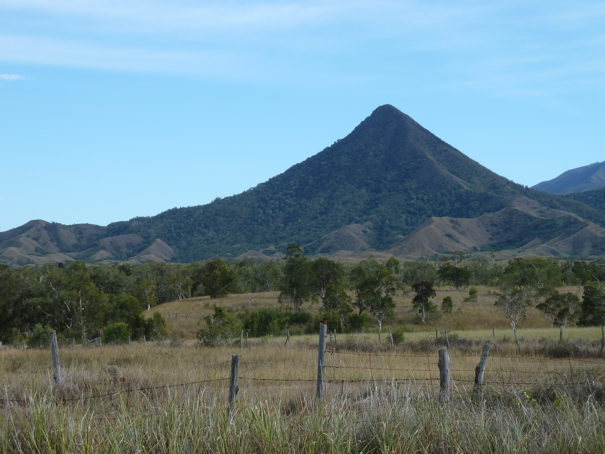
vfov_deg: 17.8
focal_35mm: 83
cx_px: 302
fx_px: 1451
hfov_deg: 23.6
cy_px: 227
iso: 80
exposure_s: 1/320
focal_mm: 13.7
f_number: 4.2
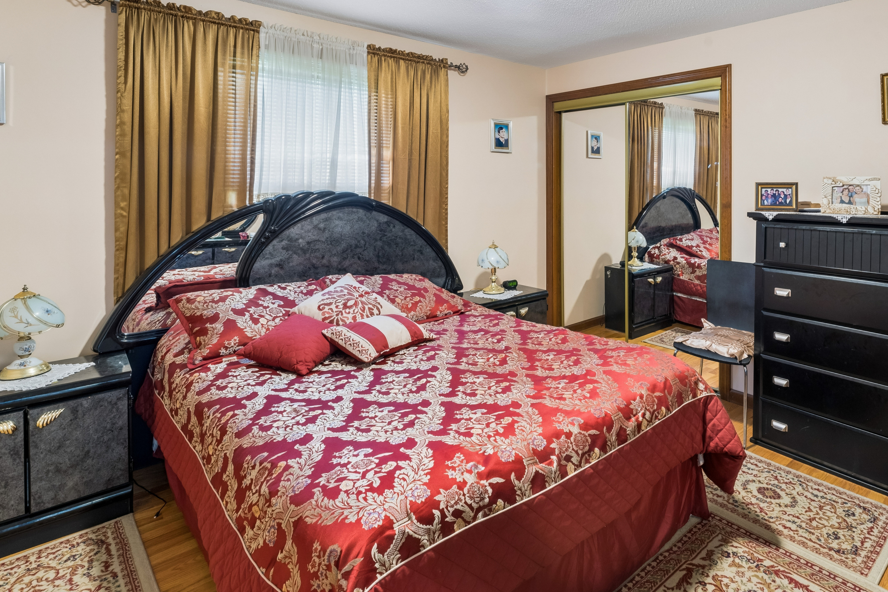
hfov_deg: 82.8
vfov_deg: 60.5
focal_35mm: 20
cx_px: 537
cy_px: 197
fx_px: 493
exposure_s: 1/1.25
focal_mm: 14
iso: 400
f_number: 13
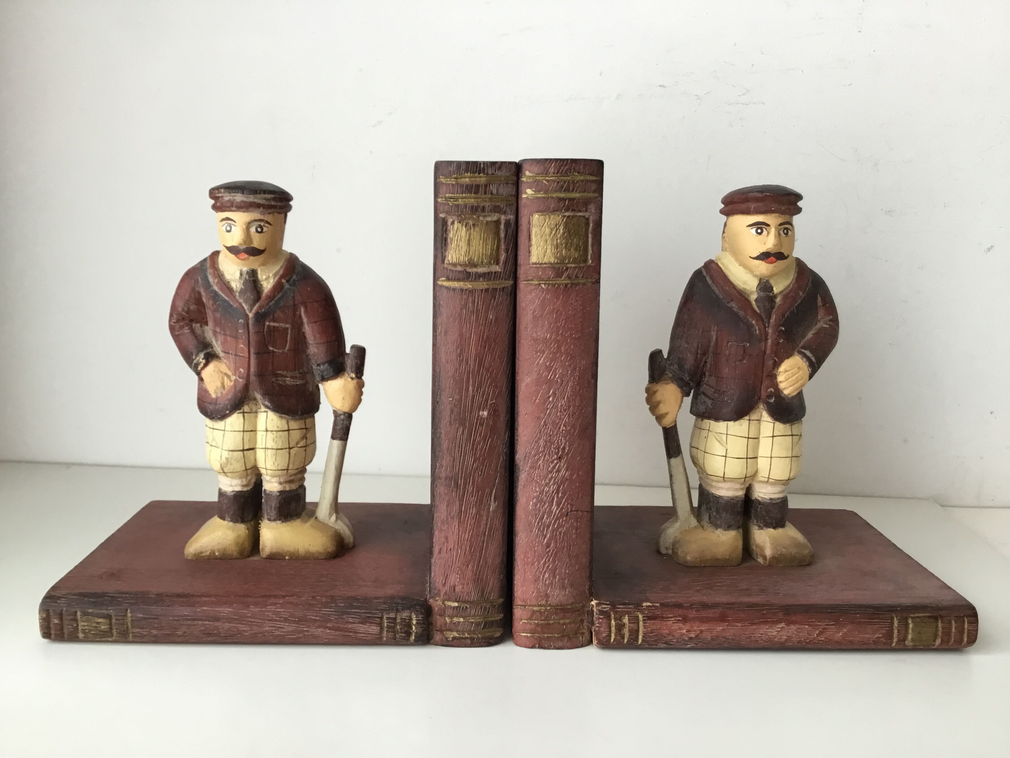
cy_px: 379
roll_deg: +0.9
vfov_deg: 45.4
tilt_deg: -9.2
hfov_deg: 58.4
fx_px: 904
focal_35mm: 31
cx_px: 505
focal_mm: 3.3
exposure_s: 1/33
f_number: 2.4
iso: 32
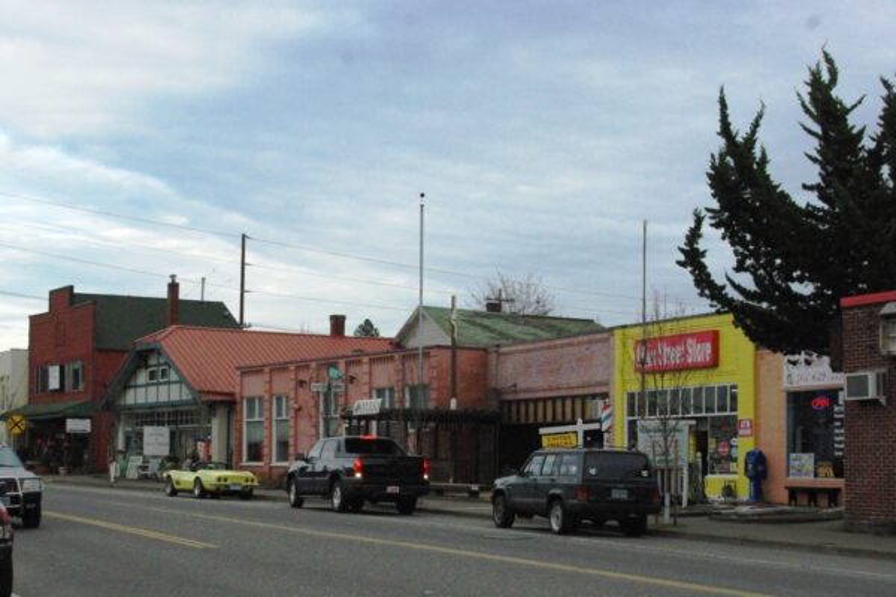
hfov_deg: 40.3
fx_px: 1219
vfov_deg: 27.5
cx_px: 448
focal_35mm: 49
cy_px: 298
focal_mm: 32.5
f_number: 9.5
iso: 1600
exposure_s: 1/1000
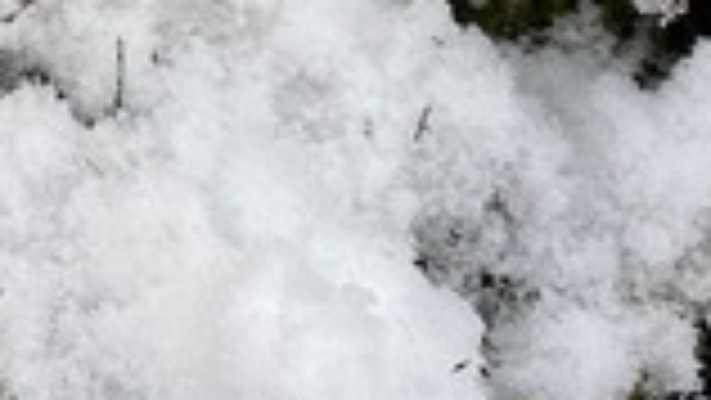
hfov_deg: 13.4
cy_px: -634
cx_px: -598
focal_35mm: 143
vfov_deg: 7.8
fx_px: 2697
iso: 32
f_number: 1.8
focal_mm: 4.25
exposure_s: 1/259
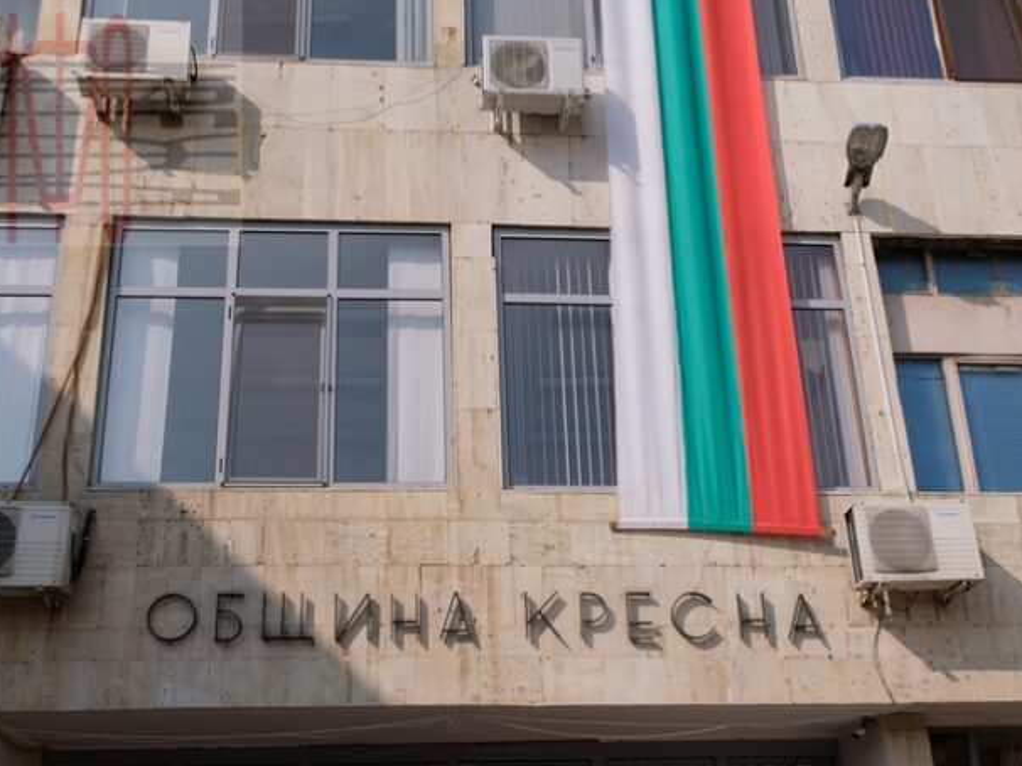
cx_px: 494
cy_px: 379
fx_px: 1240
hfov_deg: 44.8
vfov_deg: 34.3
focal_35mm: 42
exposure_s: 1/400
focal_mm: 25.6
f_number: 14
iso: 400
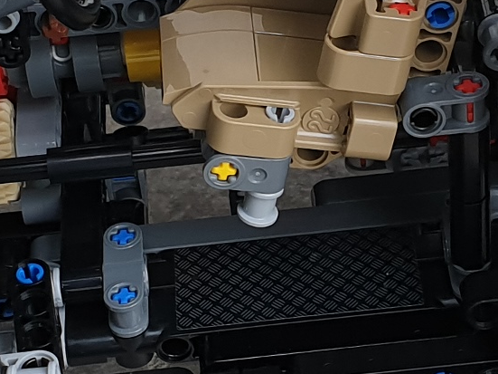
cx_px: 271
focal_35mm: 136
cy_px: 186
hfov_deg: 14.5
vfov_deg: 10.9
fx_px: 1956
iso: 80
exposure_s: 1/100
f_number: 2.4
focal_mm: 4.3
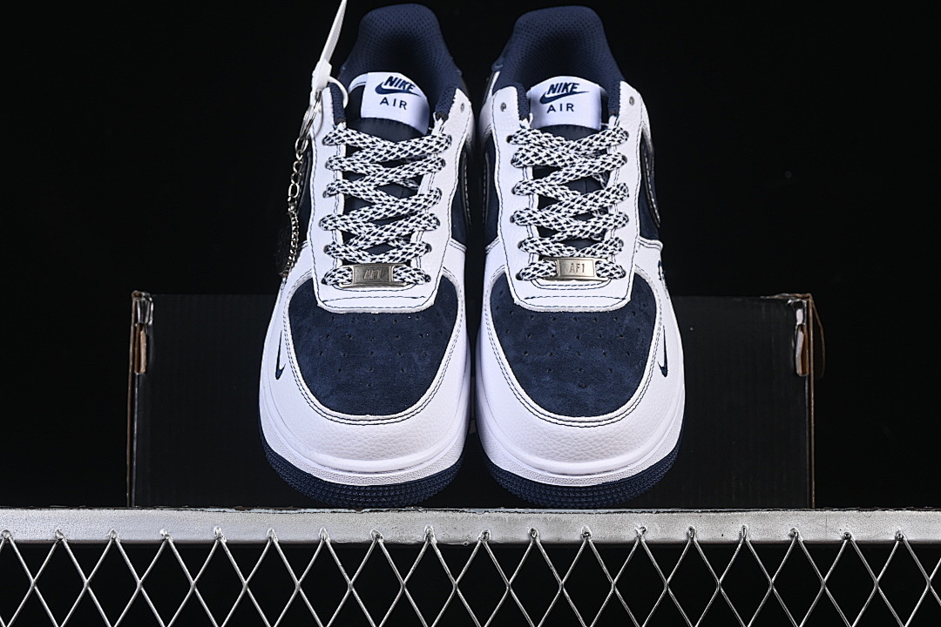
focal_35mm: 75
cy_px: 314
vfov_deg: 18.2
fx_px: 1960
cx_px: 470
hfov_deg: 27.0
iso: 160
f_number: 8
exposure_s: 1/80
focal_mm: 50
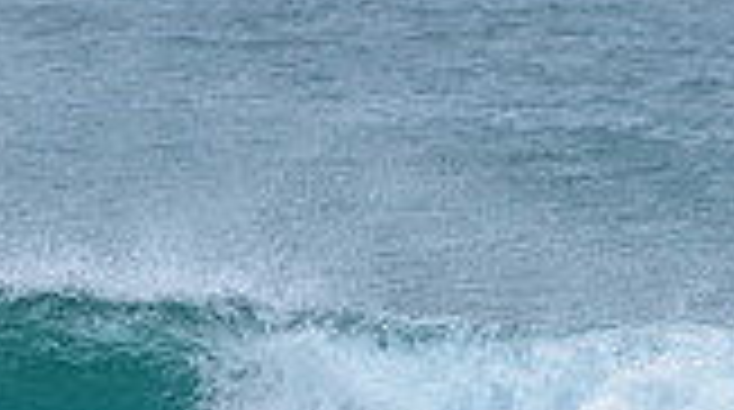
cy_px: 466
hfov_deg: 0.9
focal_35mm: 2292
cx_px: 1127
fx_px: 44528
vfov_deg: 0.5
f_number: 5.6
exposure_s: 1/2000
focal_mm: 500
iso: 450
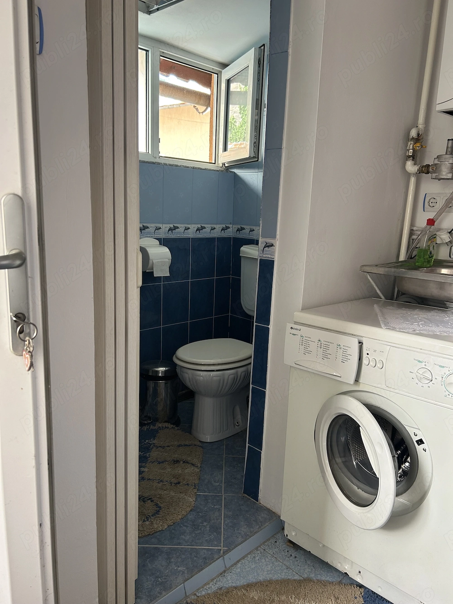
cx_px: 226
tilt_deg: -11.0
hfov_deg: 53.0
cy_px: 302
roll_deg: -2.1
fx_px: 454
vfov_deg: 67.3
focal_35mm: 26
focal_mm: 5.7
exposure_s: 1/50
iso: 80
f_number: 1.5
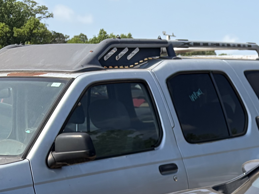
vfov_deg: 14.2
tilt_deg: -13.9
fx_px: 718
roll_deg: -2.3
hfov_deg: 18.9
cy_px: 304
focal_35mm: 96
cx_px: 341
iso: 64
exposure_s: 1/3448
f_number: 1.6
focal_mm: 5.96
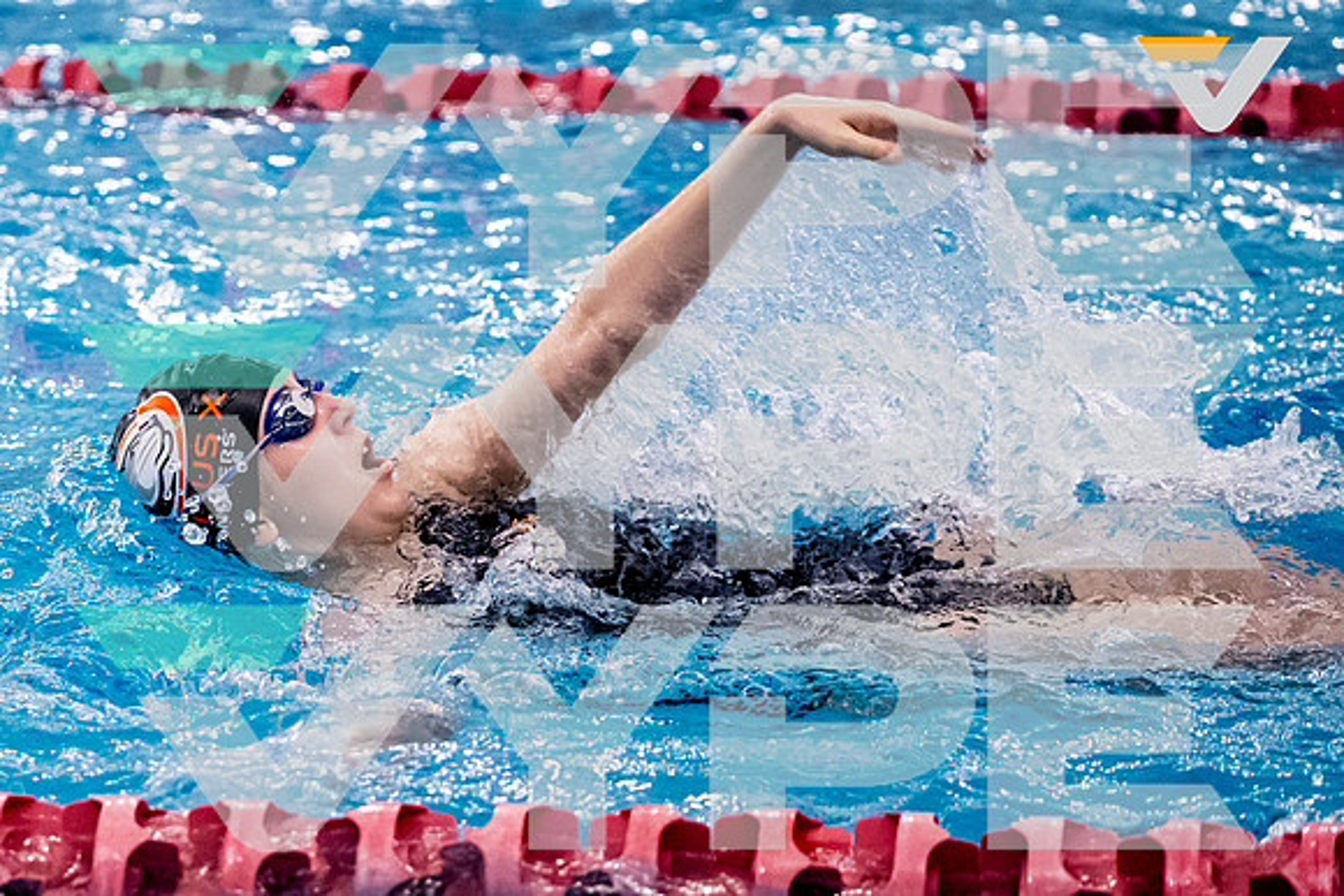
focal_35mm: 164
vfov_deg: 8.4
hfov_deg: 12.5
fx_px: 6107
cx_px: 162
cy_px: 485
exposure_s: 1/1250
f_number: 2.8
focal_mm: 93
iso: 6400
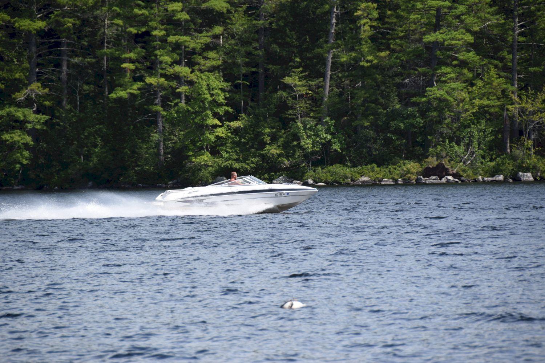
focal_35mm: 300
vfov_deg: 4.6
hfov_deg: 6.9
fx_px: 4541
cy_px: 182
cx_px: 272
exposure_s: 1/640
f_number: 6.3
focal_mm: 200
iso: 200
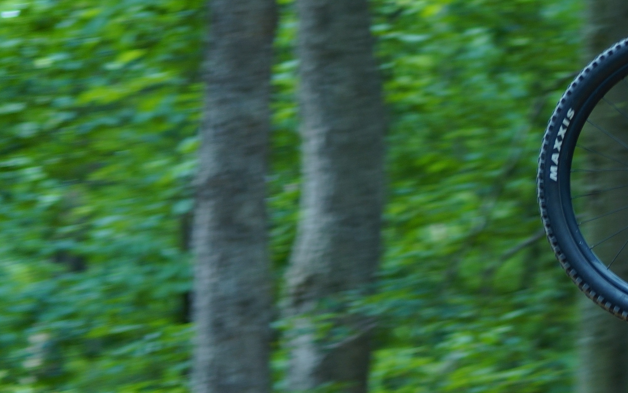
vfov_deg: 9.4
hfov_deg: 14.2
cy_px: 164
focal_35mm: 139
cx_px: 888
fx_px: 2379
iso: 100
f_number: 1.4
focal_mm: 30
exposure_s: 1/200
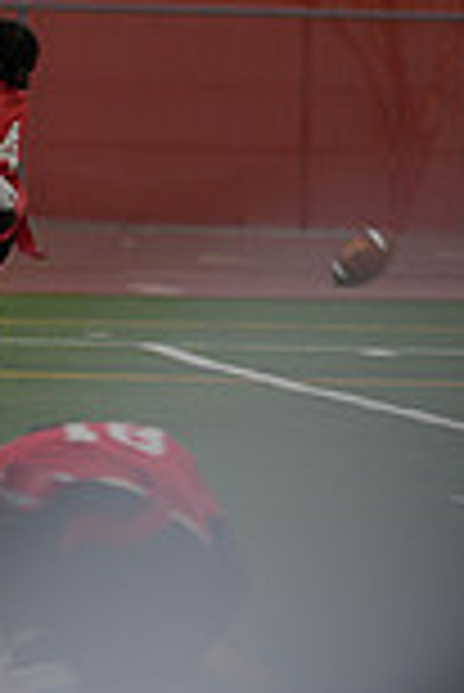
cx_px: -333
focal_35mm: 564
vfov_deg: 3.6
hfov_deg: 2.4
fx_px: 10879
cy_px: 43
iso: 125
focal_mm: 150
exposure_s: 1/200
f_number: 2.8
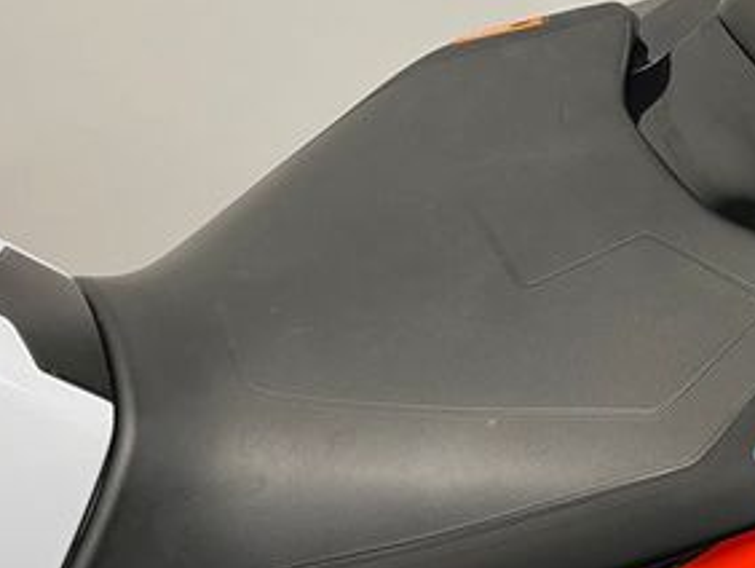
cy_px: 209
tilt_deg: -35.6
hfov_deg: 32.3
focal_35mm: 59
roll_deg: +0.7
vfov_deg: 24.8
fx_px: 1288
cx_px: 527
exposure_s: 1/50
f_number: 1.6
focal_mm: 5.1
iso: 80
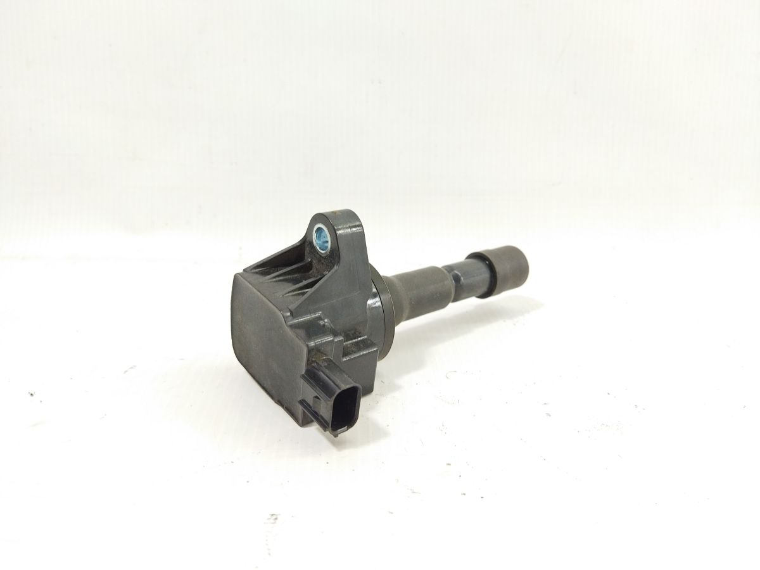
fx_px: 593
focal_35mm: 27
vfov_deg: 51.4
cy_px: 285
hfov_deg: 65.3
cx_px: 380
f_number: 1.79
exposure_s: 1/100
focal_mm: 4.71
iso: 181
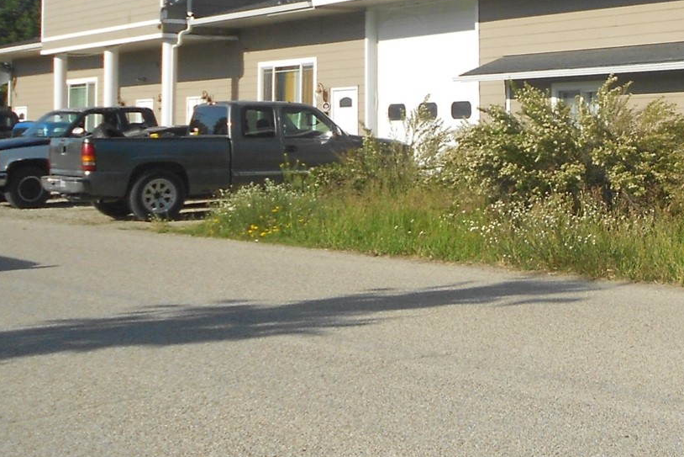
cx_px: 655
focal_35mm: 68
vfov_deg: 19.4
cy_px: -6
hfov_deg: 28.2
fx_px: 1292
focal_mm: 4.6
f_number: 3.2
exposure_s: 1/1250
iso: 80
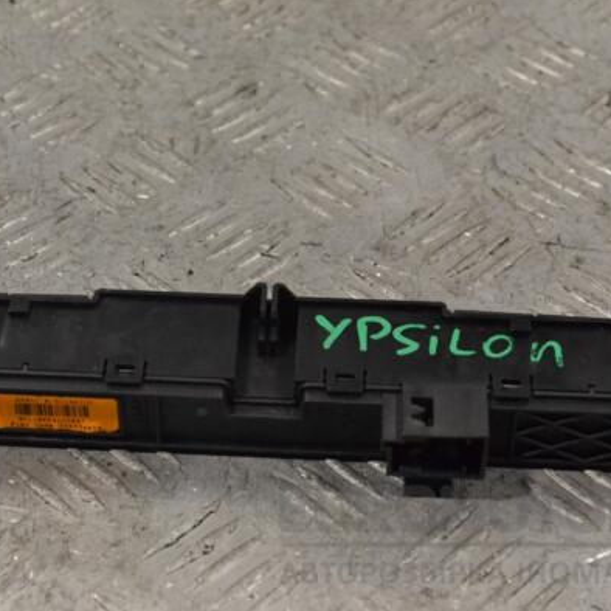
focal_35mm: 97
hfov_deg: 17.9
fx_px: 1937
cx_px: 250
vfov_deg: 17.9
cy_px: 302
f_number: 9
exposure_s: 1/320
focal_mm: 50
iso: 3200
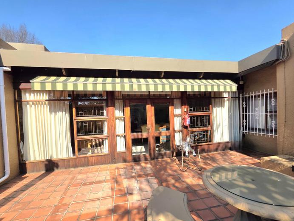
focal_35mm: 15
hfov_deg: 98.2
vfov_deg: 81.5
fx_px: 127
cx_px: 150
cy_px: 121
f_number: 1.9
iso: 40
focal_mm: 2.2
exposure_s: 1/1250
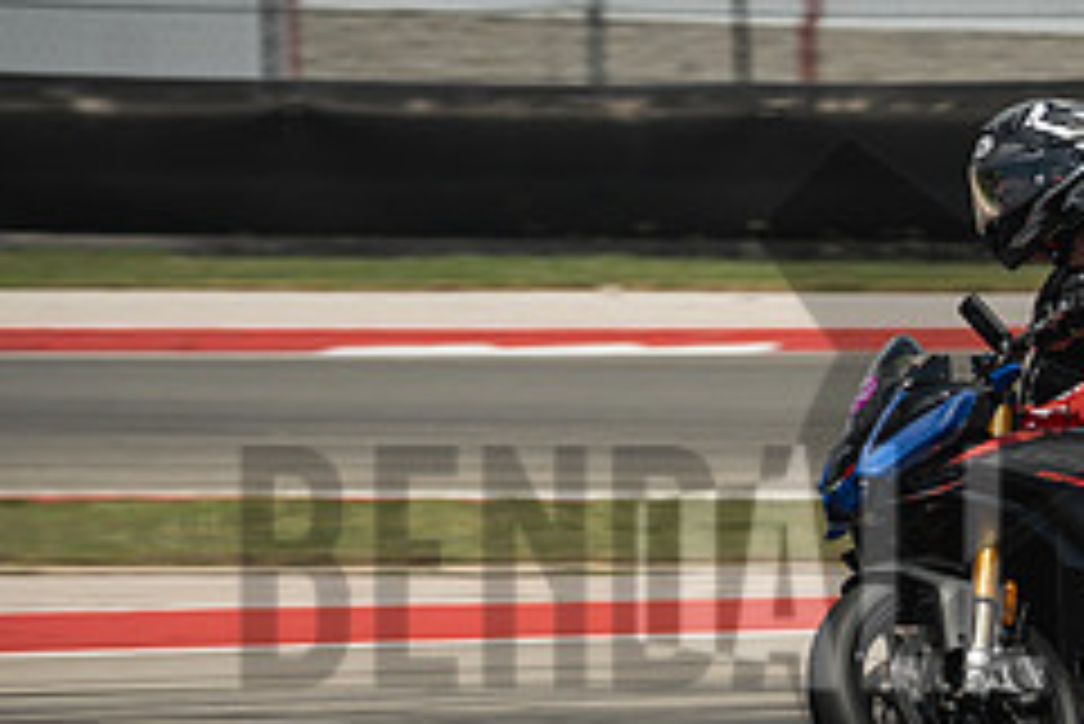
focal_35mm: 661
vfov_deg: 2.1
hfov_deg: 3.1
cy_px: 573
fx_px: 19915
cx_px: 1187
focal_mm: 183.1
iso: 160
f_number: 8
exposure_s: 1/400
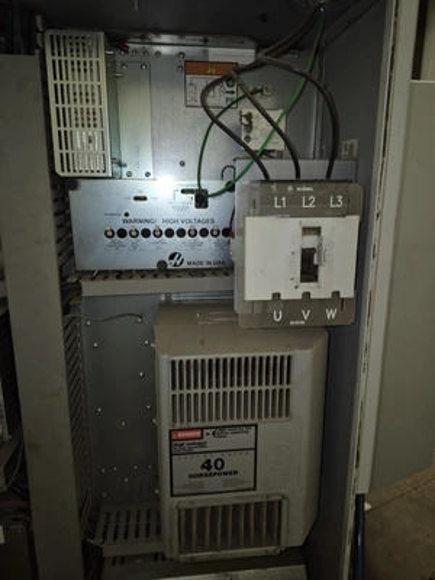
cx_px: 218
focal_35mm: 23
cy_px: 290
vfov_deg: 73.9
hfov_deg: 58.9
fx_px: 385
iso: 100
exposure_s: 1/24
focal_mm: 5.4
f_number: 1.8
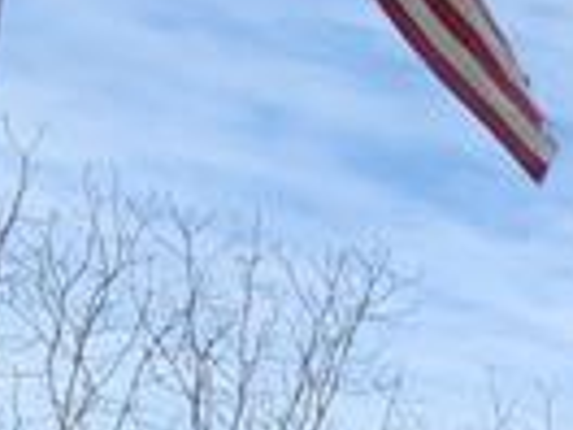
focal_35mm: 101
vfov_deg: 11.3
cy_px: 1129
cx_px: 2092
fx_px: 1672
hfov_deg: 9.1
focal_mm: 2.2
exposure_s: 1/761
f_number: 2.2
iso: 50
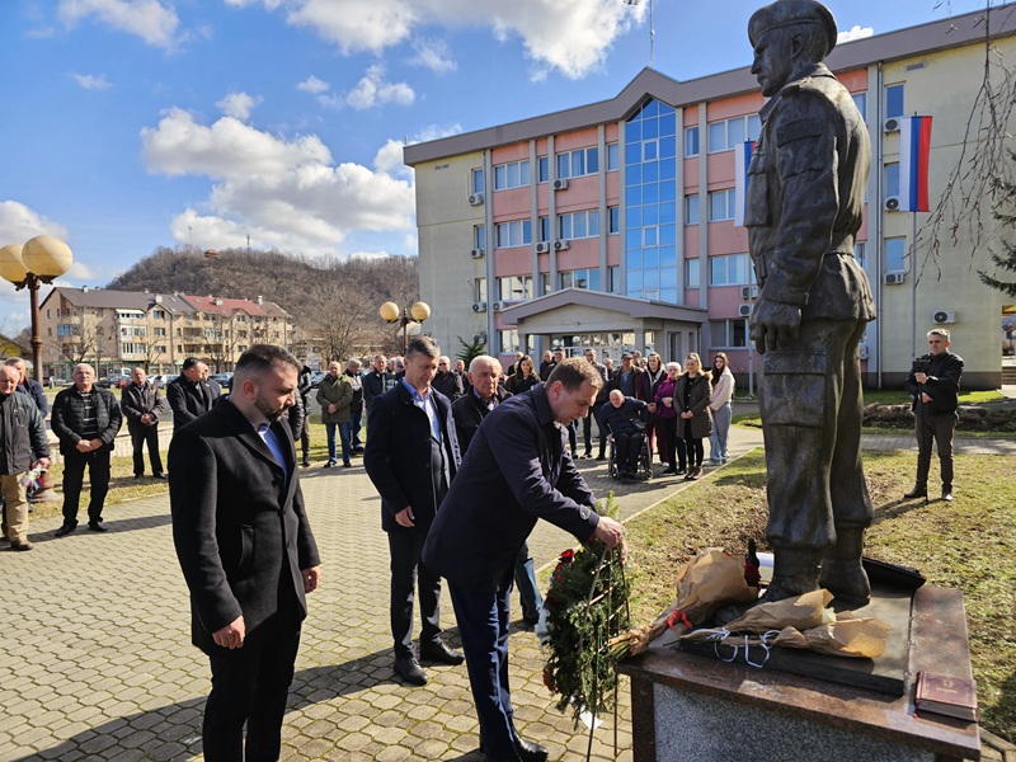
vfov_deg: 58.9
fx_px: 675
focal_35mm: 23
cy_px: 381
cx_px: 508
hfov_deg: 73.9
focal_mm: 6.3
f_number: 1.7
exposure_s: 1/427
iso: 10
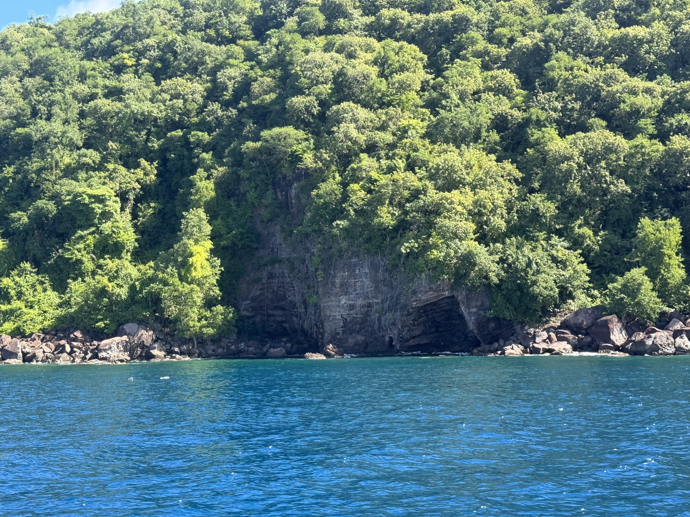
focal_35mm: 48
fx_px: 957
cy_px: 258
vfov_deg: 30.3
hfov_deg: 39.7
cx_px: 345
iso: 64
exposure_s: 1/664
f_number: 1.78
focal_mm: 6.76
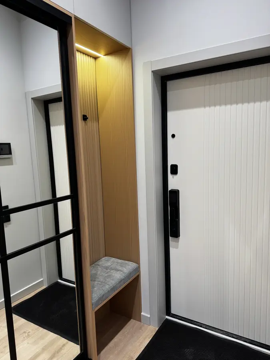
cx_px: 135
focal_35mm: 24
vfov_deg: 71.6
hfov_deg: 56.8
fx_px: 250
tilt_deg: -6.8
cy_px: 180
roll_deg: +2.1
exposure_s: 1/100
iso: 125
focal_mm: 6.76
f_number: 1.78
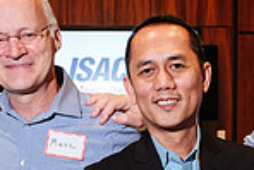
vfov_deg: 12.9
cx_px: 176
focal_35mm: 103
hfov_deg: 19.7
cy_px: 214
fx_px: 727
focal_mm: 16
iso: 640
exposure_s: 1/60
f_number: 4
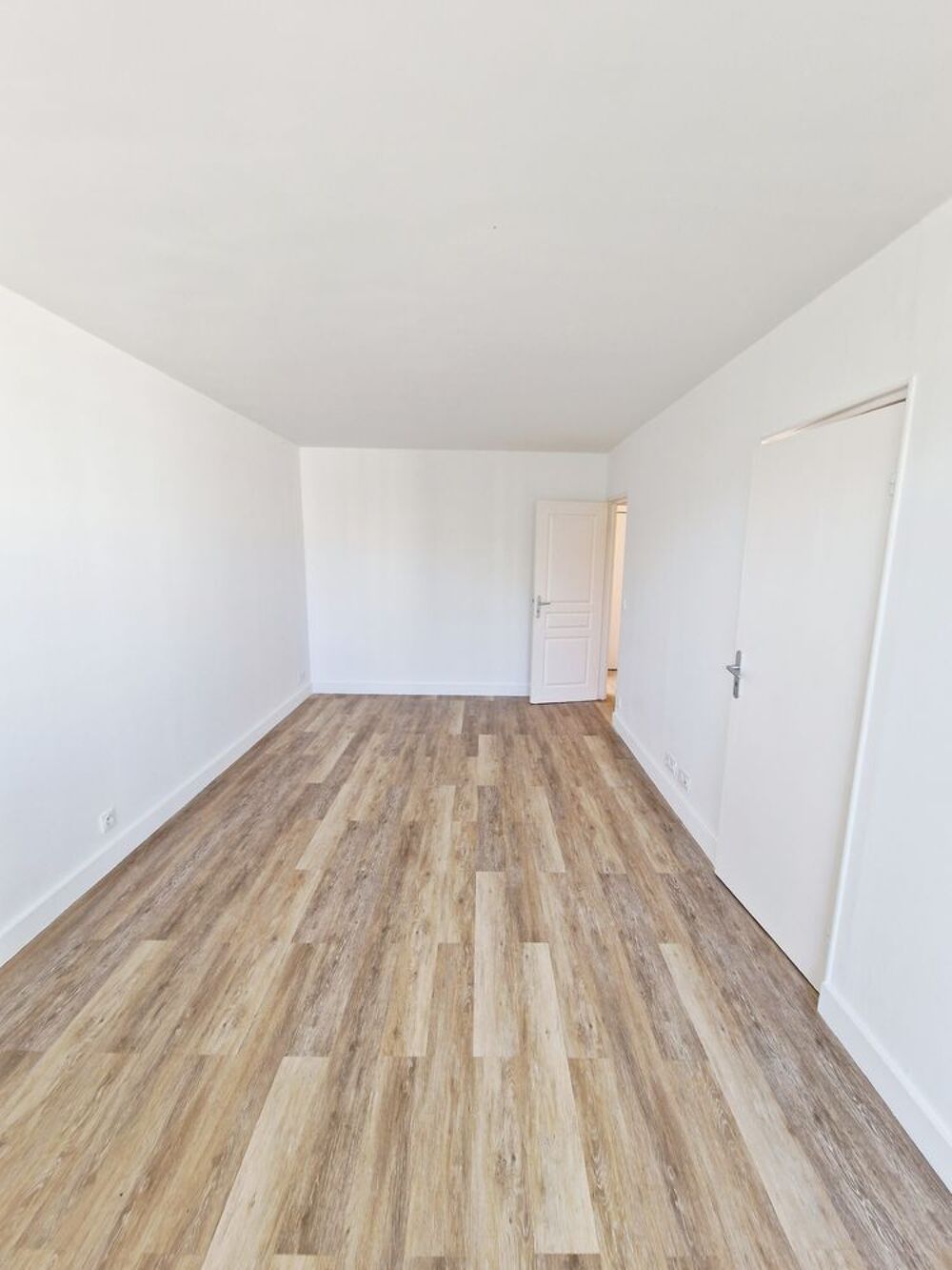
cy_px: 635
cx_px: 476
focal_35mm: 13
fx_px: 477
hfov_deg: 89.9
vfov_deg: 106.2
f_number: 2.2
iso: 64
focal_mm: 2.2
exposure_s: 1/60.2
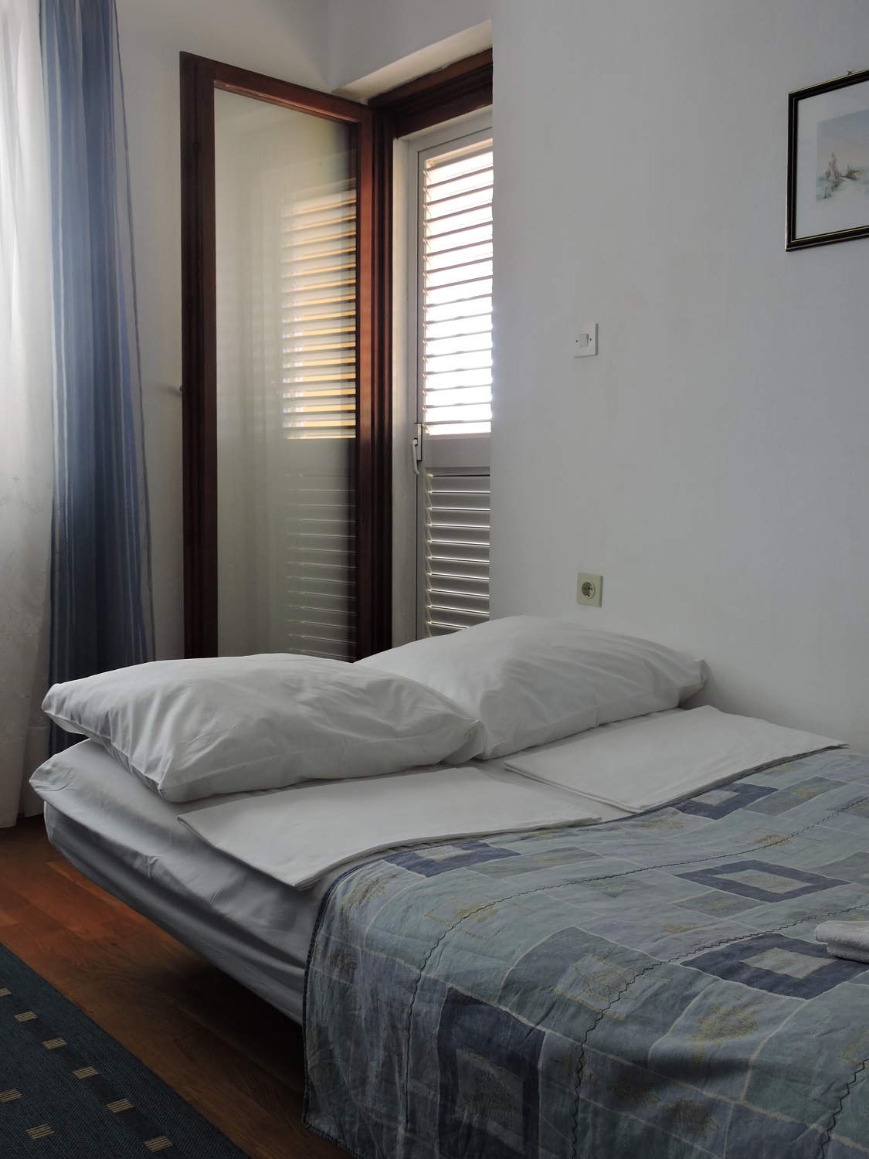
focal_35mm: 35
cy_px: 580
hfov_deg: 40.7
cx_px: 434
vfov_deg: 52.6
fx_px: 1172
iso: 100
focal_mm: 6.3
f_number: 3.8
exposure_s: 1/30
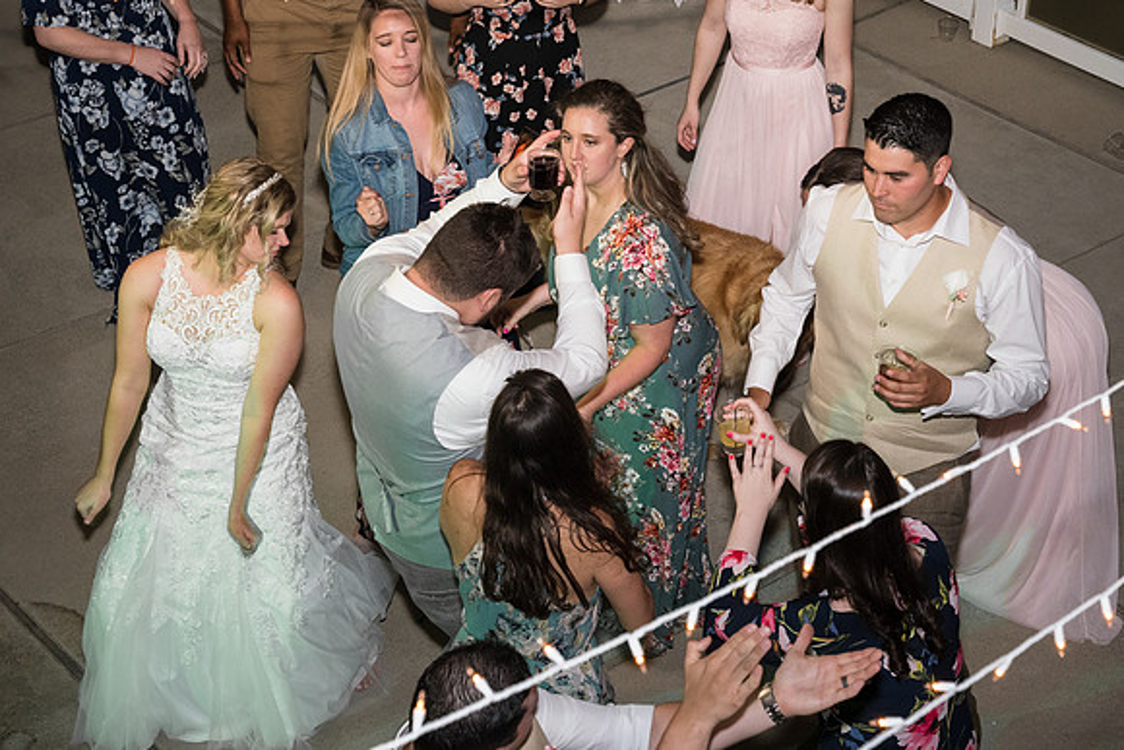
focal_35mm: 78
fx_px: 2435
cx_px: 572
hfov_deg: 26.0
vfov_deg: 17.5
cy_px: 358
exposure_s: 1/80
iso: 2000
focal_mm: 48
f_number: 5
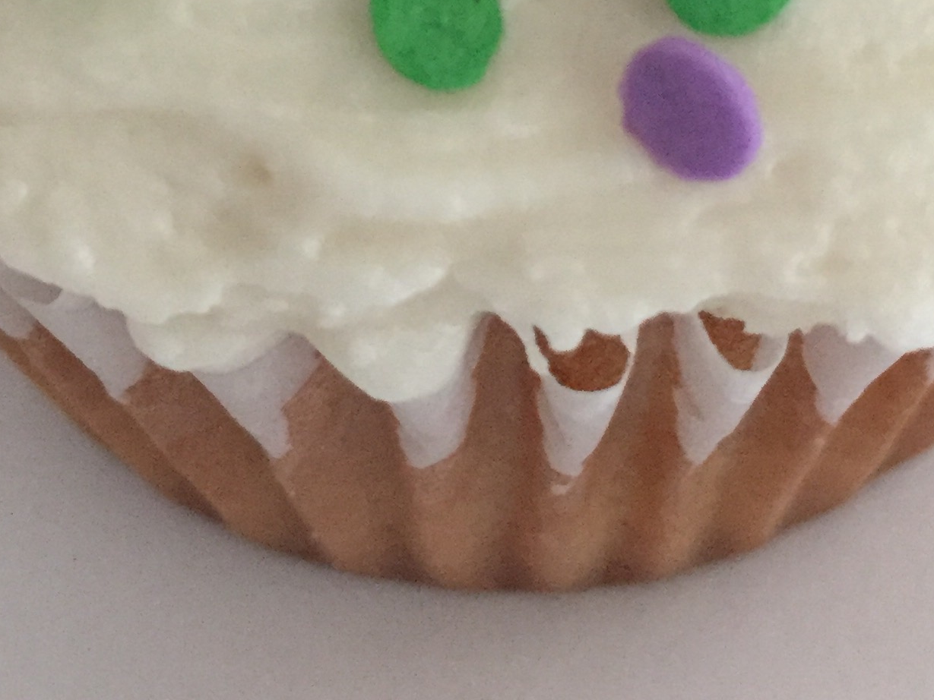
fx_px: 2078
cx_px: 523
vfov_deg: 18.4
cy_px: -65
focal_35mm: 77
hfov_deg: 25.3
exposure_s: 1/30
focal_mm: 4.15
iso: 250
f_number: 2.2
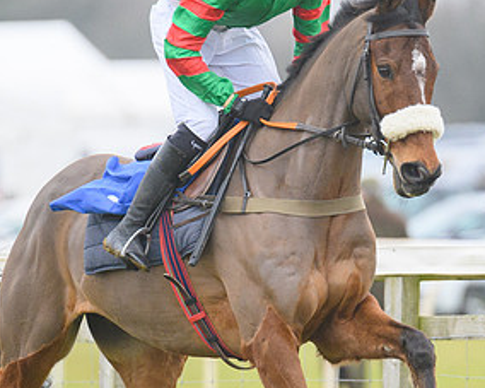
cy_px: 175
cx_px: 291
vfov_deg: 1.9
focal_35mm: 816
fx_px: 11709
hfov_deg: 2.4
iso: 1250
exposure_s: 1/1000
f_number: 5
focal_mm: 300
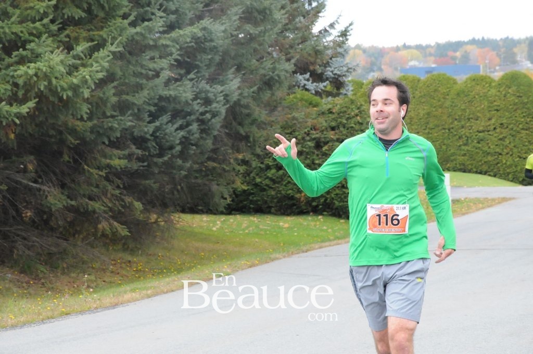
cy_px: 177
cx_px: 266
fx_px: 2329
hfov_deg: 13.1
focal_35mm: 158
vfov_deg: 8.7
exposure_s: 1/320
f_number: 11
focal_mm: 105
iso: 2500
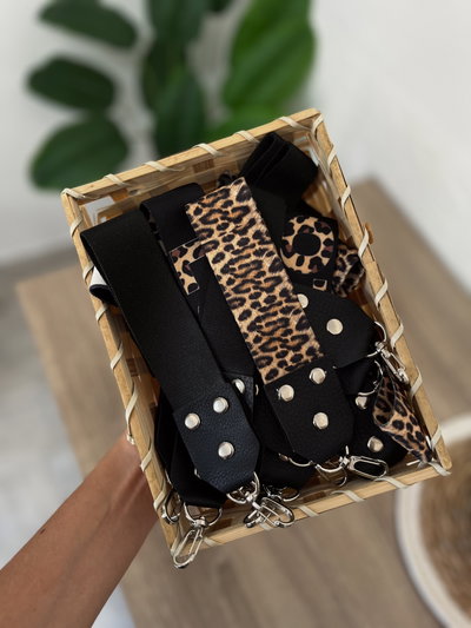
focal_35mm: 26
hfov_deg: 53.1
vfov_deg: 67.3
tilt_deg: -58.5
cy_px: 314
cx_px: 236
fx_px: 472
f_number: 1.6
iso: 125
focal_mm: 5.1
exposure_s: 1/63
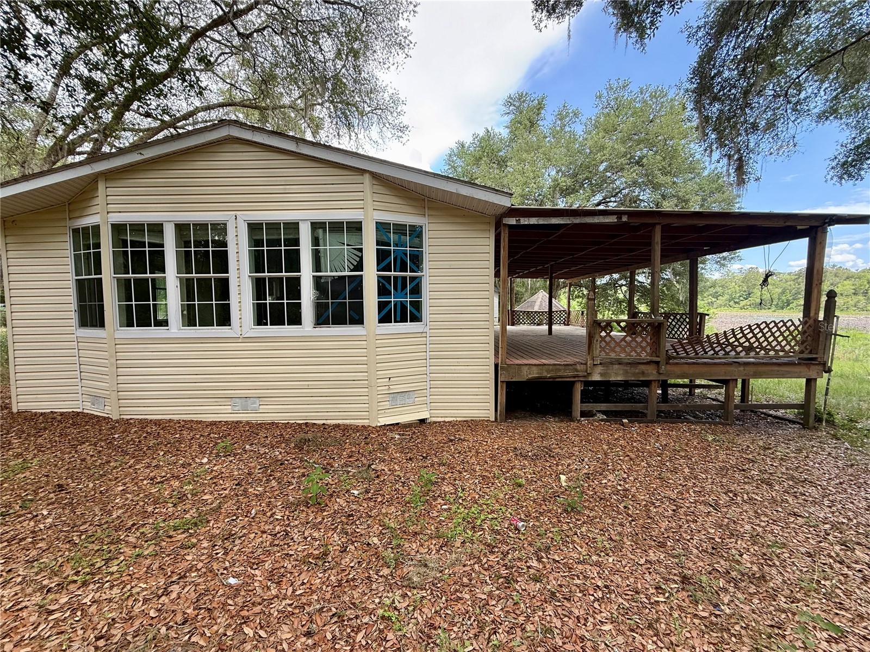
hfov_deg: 102.1
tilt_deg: -3.2
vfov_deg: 85.7
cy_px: 326
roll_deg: -0.2
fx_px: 352
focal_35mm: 14
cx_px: 435
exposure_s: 1/168
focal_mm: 2.22
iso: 50
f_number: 2.2
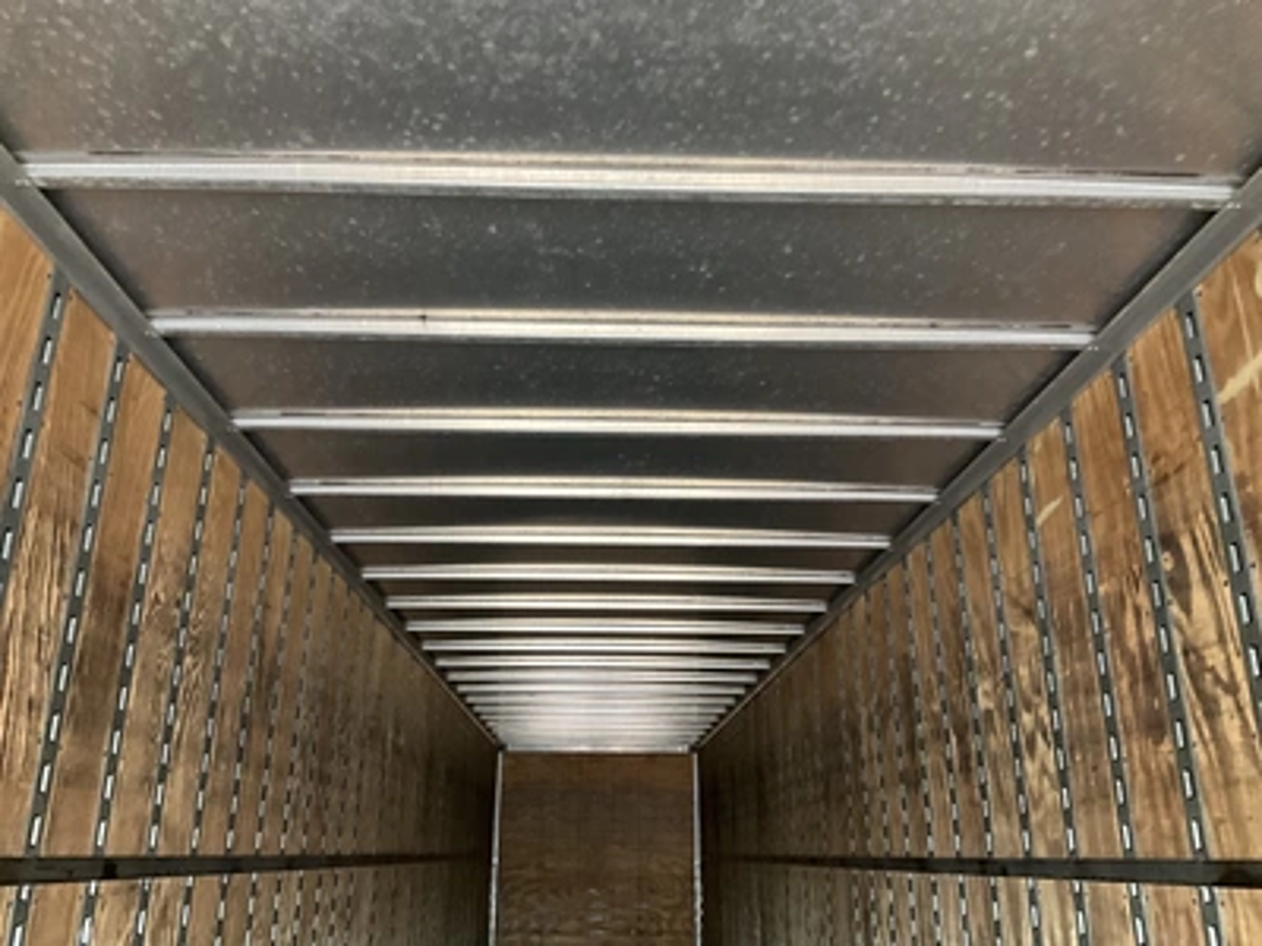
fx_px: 1057
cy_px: 473
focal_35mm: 29
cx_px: 631
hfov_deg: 61.7
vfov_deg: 48.2
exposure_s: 1/51
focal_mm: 3
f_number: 1.8
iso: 320
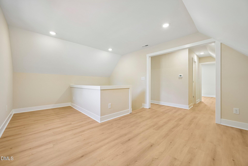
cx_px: 124
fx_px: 96
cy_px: 83
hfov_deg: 104.3
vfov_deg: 81.2
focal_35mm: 14
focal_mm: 14
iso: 280
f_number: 8
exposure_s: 1/15
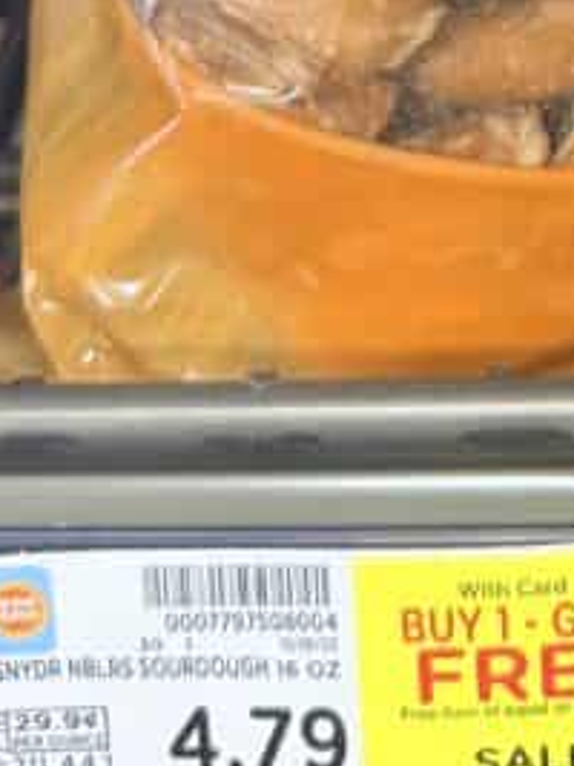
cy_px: -419
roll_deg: +0.9
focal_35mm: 92
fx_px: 2036
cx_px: 617
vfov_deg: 18.6
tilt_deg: -32.0
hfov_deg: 15.7
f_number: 1.78
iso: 320
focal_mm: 6.76
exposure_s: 1/60
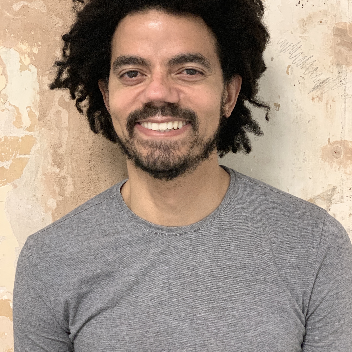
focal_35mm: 62
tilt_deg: -7.2
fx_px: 713
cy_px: 115
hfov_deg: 27.7
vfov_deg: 27.5
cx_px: 176
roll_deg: +0.1
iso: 400
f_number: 2.4
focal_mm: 6
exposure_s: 1/49
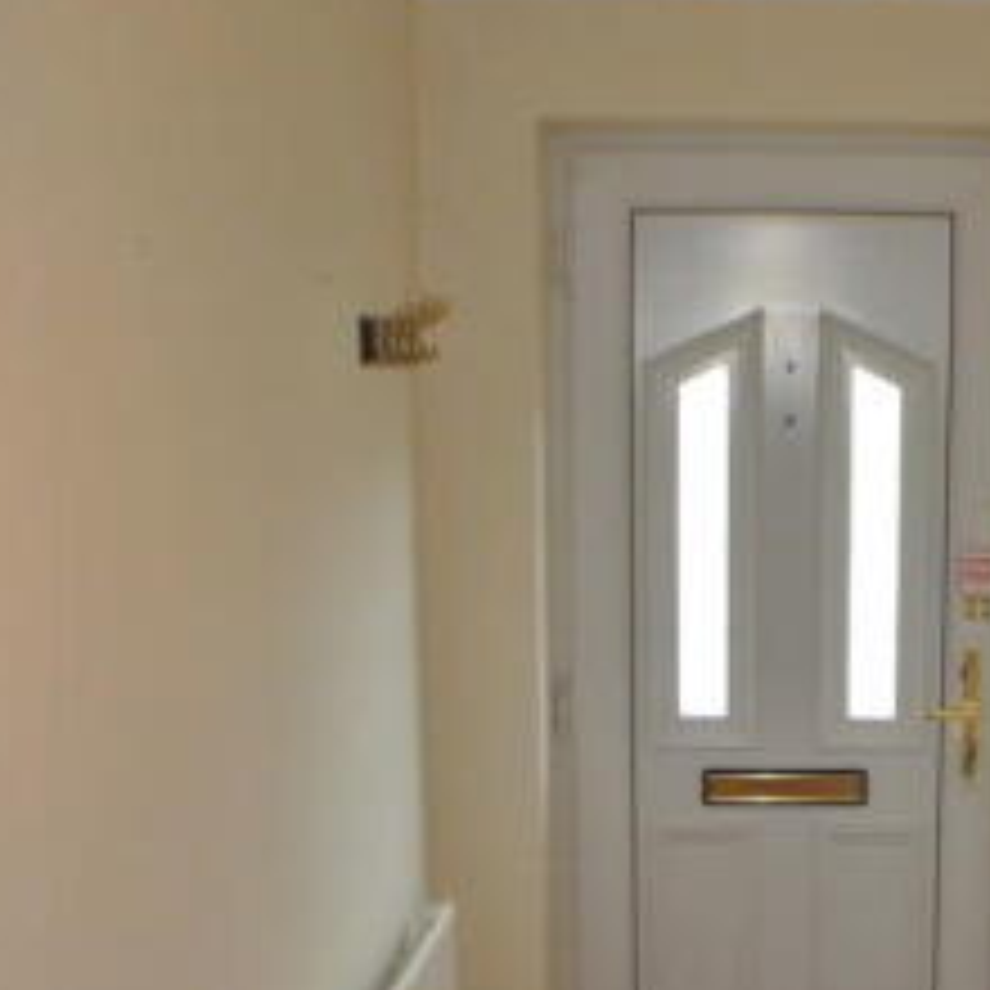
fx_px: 2783
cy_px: 925
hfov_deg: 19.8
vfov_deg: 19.7
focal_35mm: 86
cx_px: 866
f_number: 3.8
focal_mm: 12.7
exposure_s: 1/60
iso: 1000
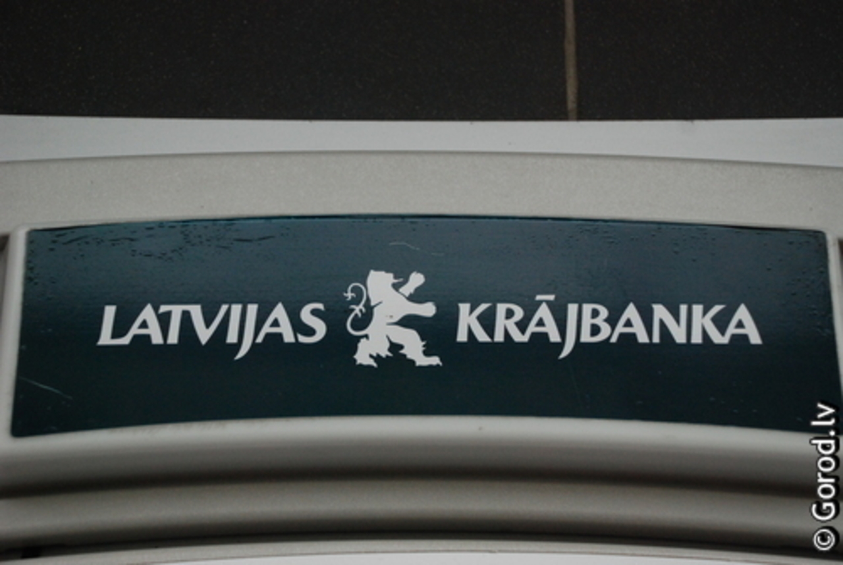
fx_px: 1548
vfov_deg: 20.7
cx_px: 422
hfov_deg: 30.5
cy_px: 282
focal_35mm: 66
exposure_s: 1/90
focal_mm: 44
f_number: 4.5
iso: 1000
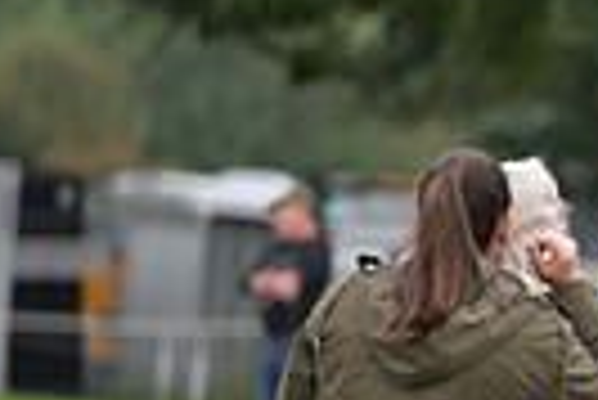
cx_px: 1106
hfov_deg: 2.4
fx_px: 14484
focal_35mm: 871
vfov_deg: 1.6
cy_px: 308
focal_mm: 200
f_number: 3.2
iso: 800
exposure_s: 1/1250
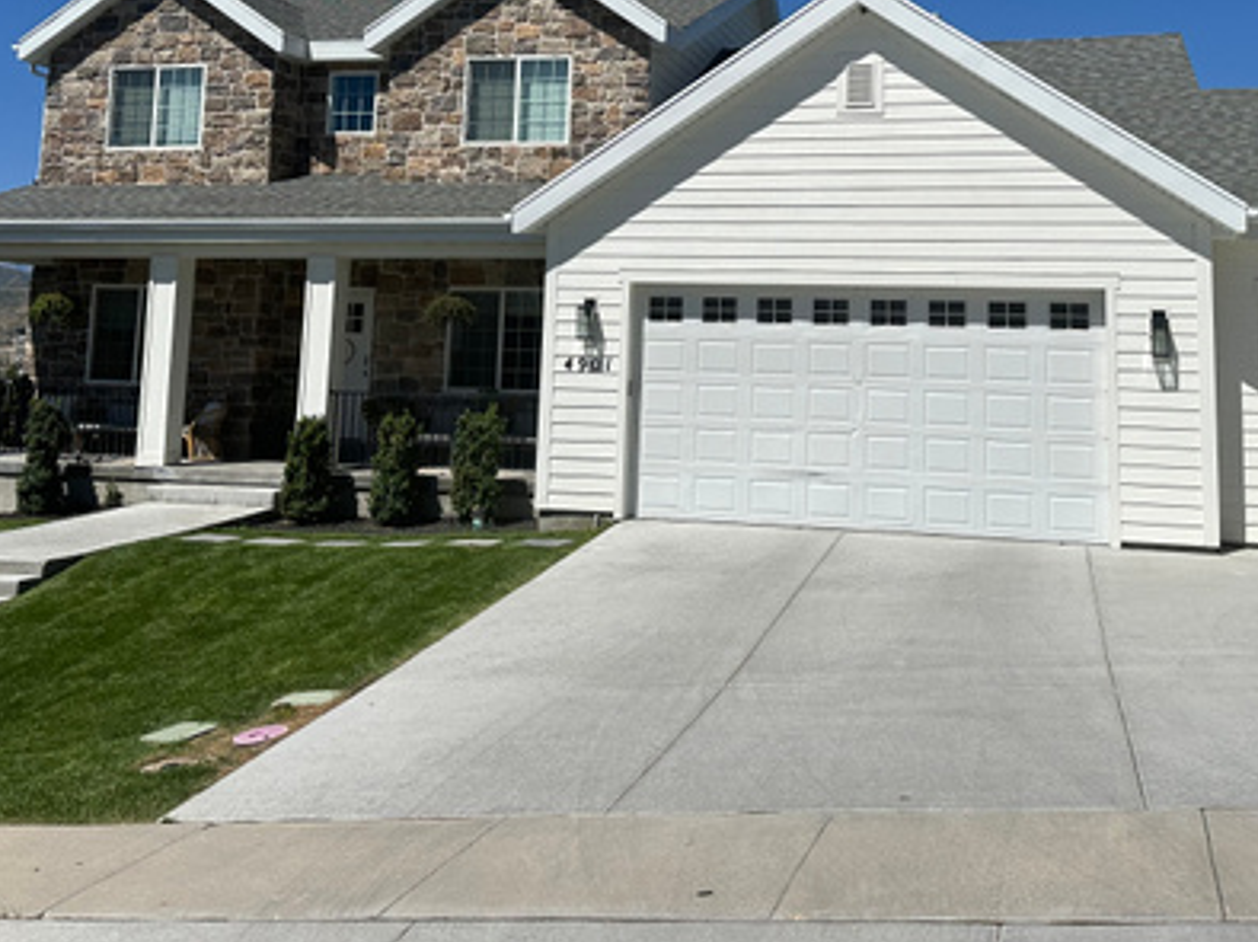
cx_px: 725
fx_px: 1416
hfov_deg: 47.7
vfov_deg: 35.5
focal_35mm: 39
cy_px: 179
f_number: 1.78
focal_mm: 6.86
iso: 80
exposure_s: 1/12048
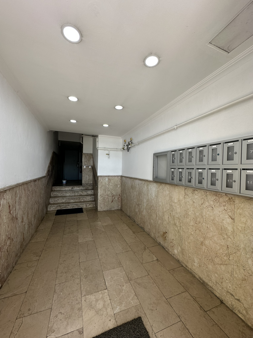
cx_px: 126
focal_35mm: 14
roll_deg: -2.7
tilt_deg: +0.1
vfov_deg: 102.1
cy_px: 169
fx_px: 136
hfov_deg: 85.7
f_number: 2.2
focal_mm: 2.22
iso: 64
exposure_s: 1/99
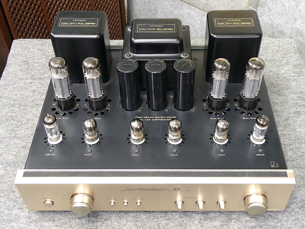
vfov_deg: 32.9
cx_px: 152
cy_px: 114
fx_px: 388
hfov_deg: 42.9
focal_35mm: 44
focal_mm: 7.8
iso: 100
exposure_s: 1/1.6
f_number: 3.9
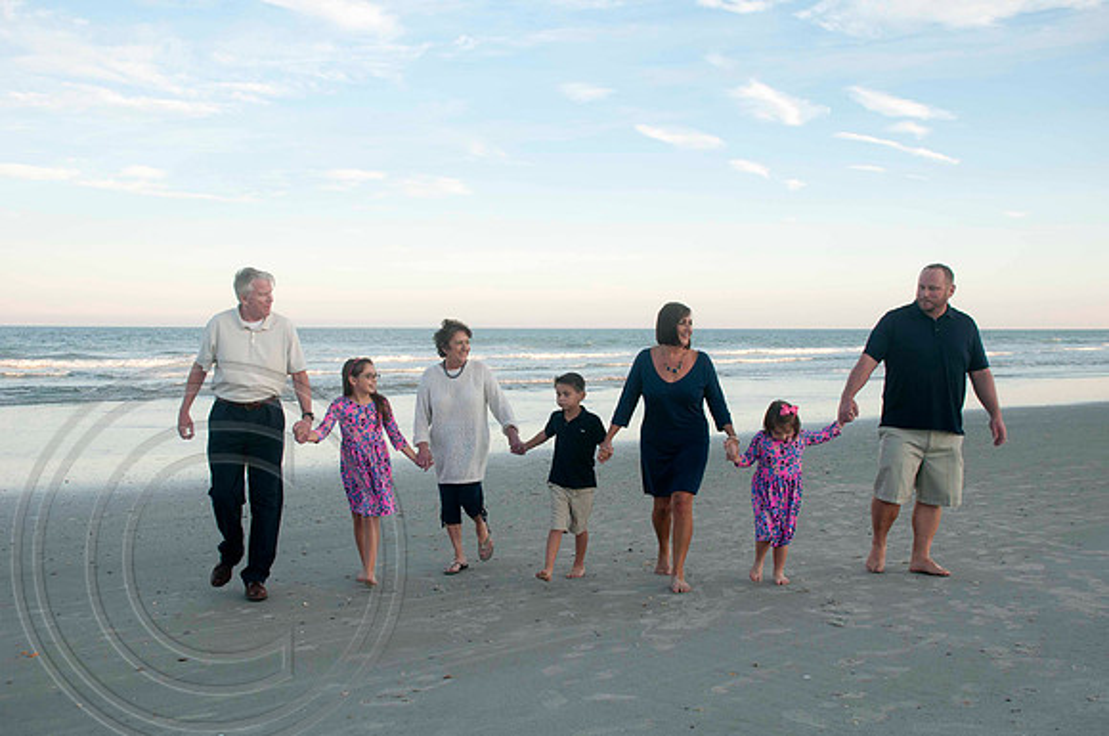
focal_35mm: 33
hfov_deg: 57.3
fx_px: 1015
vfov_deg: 39.9
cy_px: 368
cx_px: 554
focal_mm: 22
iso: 100
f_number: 5.6
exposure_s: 1/160
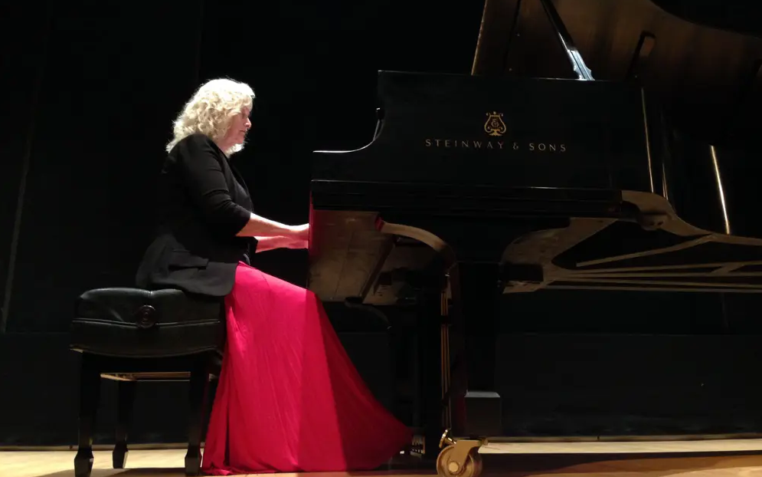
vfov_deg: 35.2
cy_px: 189
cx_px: 390
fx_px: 748
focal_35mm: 36
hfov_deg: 54.0
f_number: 2.4
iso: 250
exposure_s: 1/20
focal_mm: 4.12
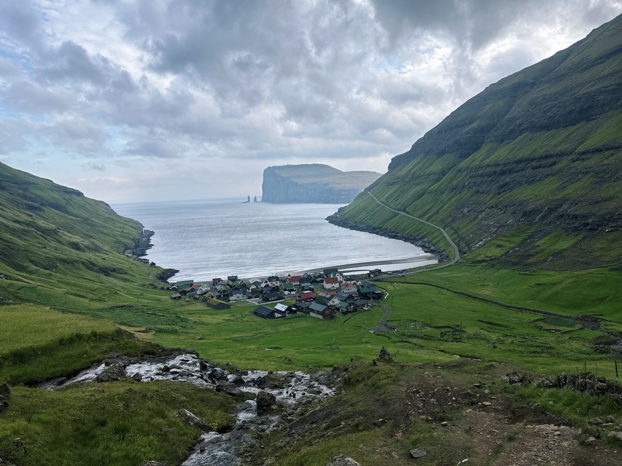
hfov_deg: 71.6
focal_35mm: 24
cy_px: 233
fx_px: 431
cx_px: 311
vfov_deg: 56.8
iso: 80
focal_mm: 6.86
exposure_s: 1/2028
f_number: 1.78
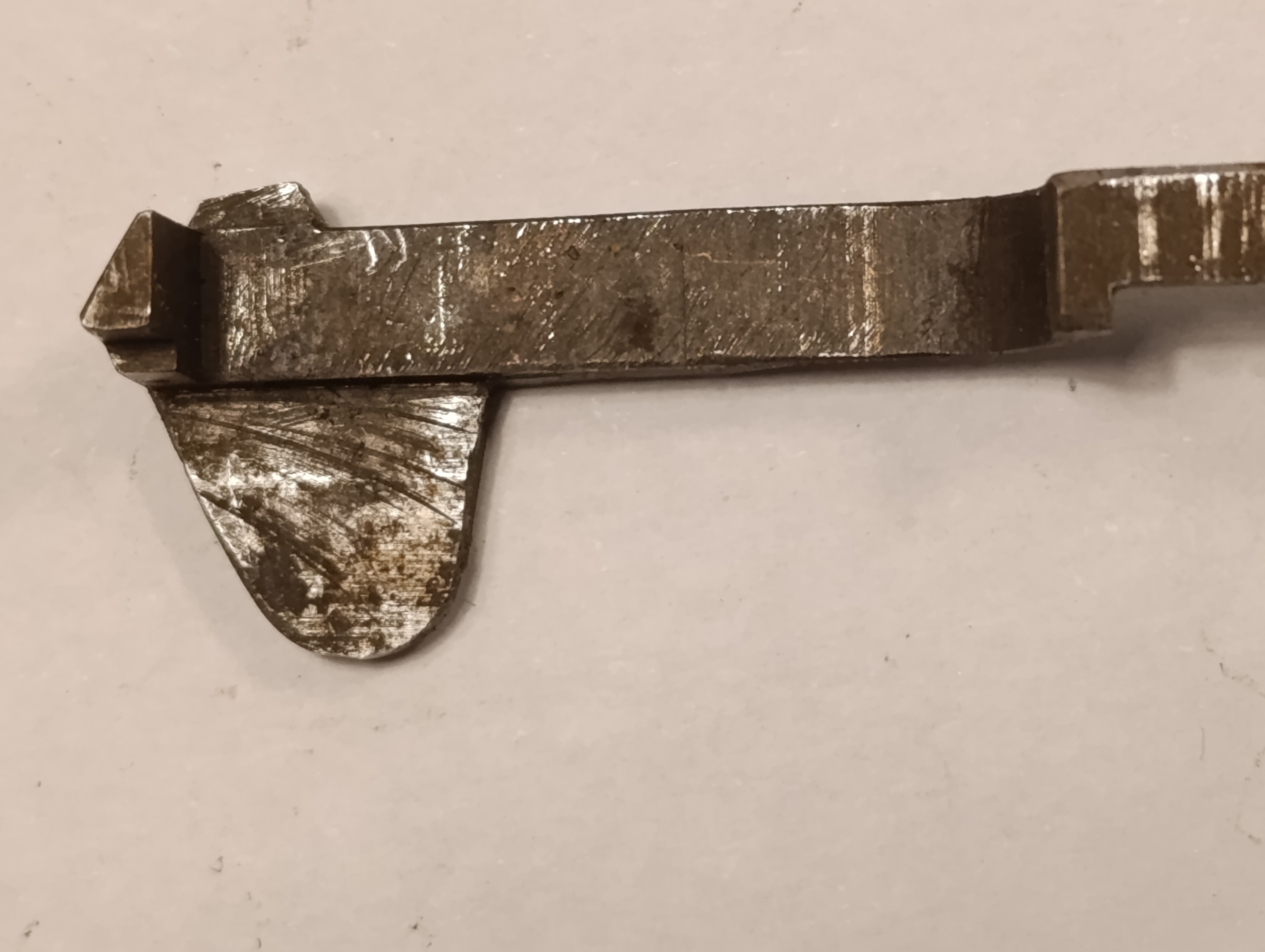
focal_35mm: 119
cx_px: 770
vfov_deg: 12.5
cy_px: 402
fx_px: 4355
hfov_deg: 16.5
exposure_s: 1/100
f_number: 1.6
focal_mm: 6.14
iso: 800
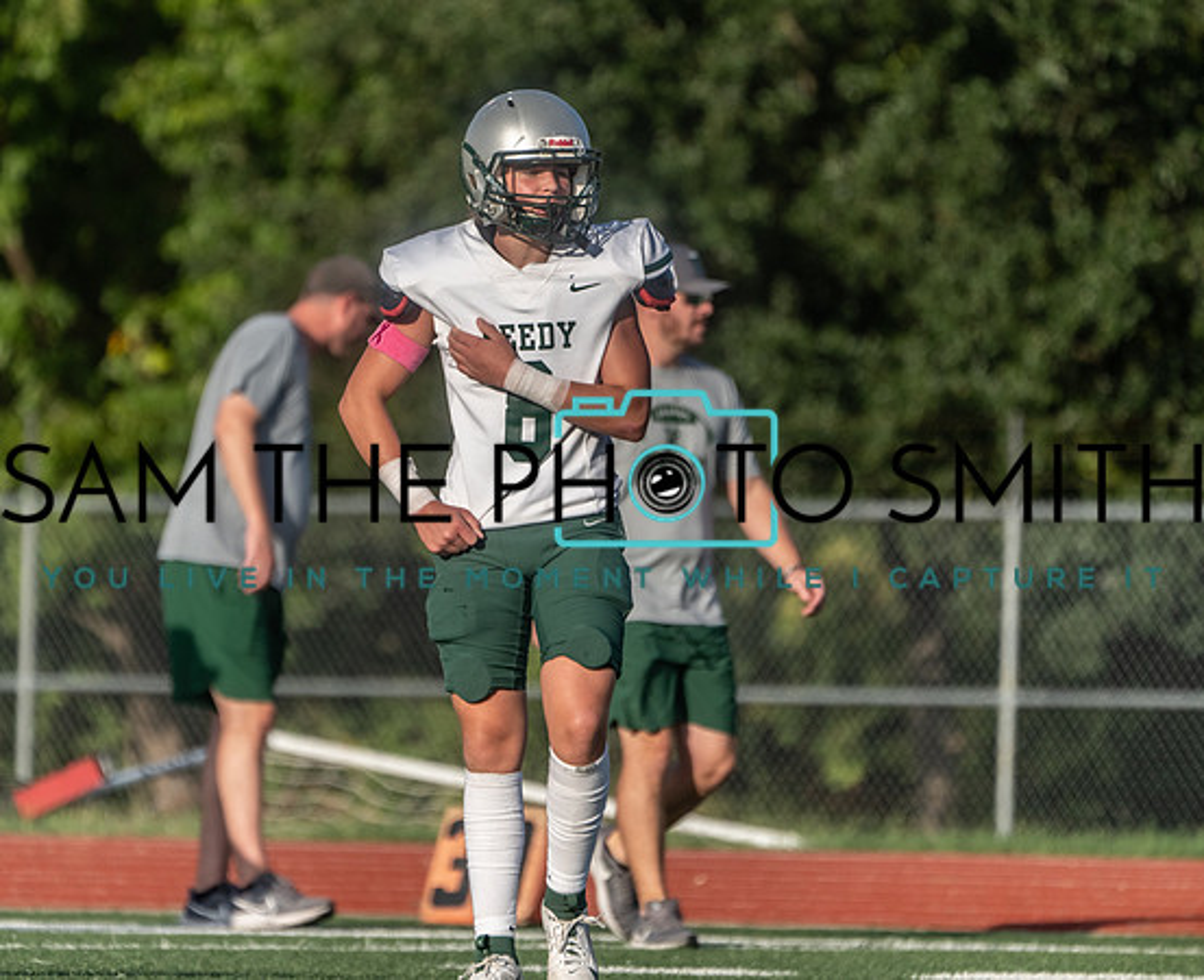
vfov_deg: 2.4
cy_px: 479
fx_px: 23191
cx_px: 579
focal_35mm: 646
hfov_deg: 3.0
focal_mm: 556
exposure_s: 1/1250
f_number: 8
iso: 400
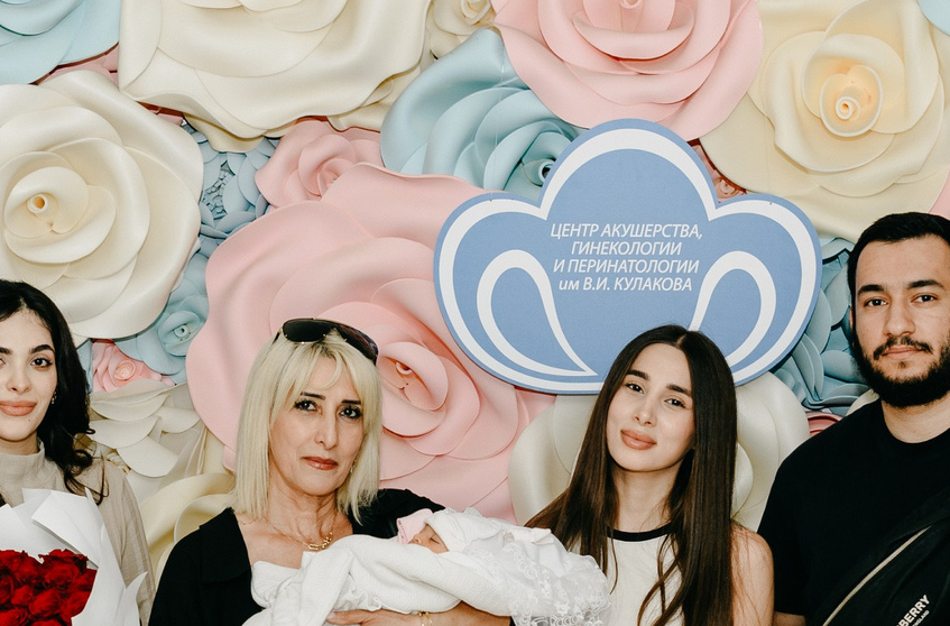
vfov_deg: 13.7
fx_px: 2550
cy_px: 682
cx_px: 311
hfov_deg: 21.0
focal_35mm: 97
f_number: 4.5
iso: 100
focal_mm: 31
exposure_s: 1/160
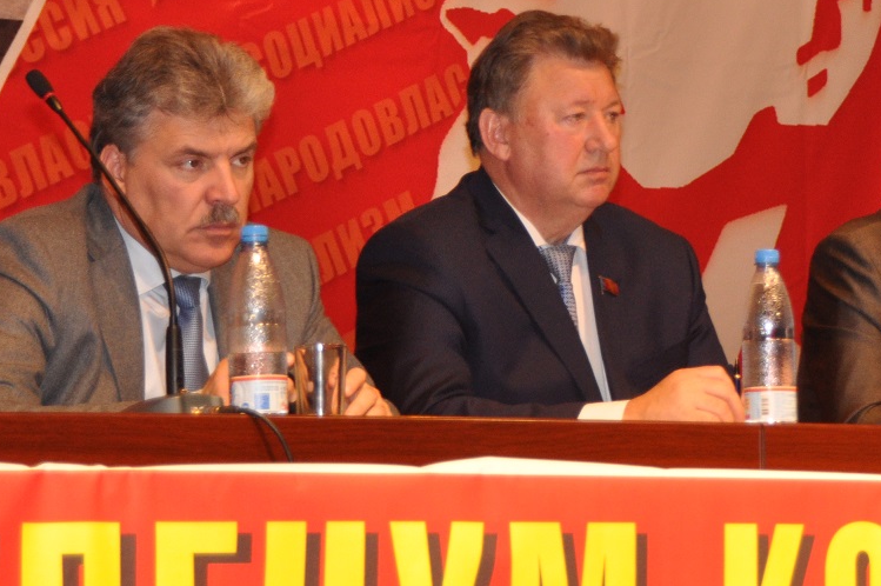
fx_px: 5208
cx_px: 926
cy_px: 109
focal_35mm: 213
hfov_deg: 9.6
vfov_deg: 6.4
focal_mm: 62
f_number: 4.8
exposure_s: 1/125
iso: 800
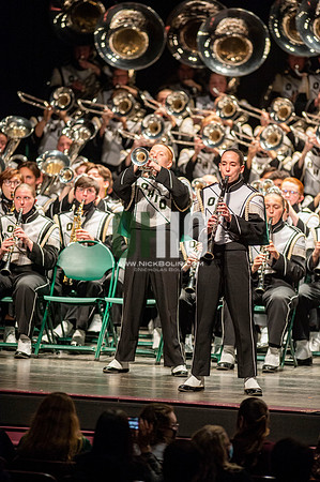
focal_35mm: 300
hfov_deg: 4.6
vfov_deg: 6.9
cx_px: 160
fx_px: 4009
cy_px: 241
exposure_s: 1/500
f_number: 2.8
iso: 3200
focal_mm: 300
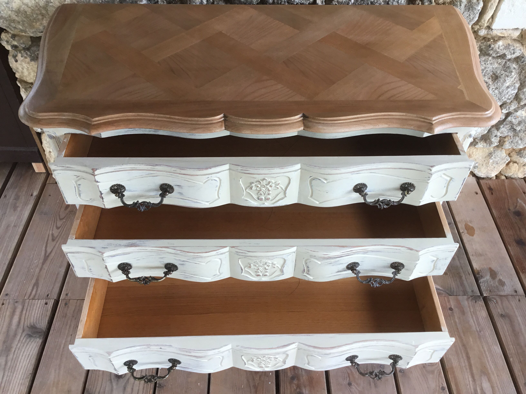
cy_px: 197
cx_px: 263
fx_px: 471
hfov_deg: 58.4
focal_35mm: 31
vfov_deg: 45.4
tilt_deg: -47.1
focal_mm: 3.3
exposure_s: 1/100
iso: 40
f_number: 2.4
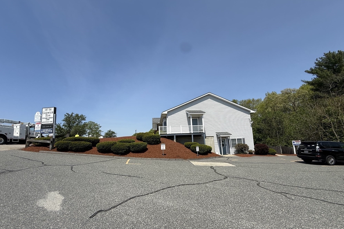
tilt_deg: +9.0
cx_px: 174
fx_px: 143
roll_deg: +2.4
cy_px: 126
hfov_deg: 100.4
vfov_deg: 77.1
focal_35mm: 15
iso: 50
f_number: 2.2
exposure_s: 1/3289
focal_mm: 2.22
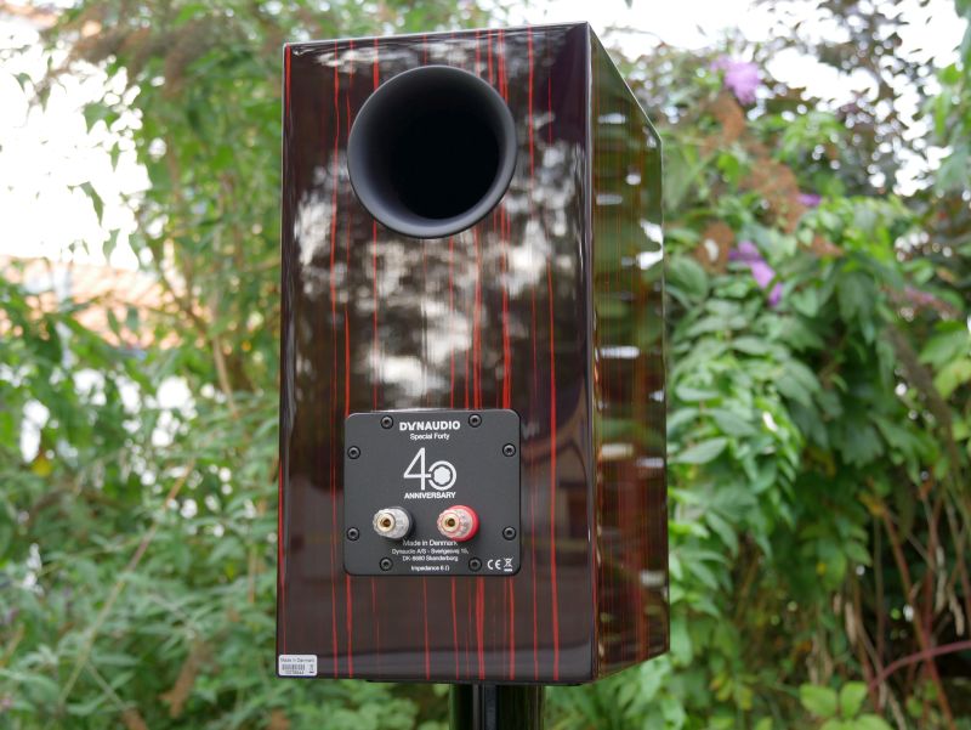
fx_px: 1572
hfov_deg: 34.3
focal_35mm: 56
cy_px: 365
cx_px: 486
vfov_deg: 26.1
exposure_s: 1/60
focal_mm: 28
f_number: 4.3
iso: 200
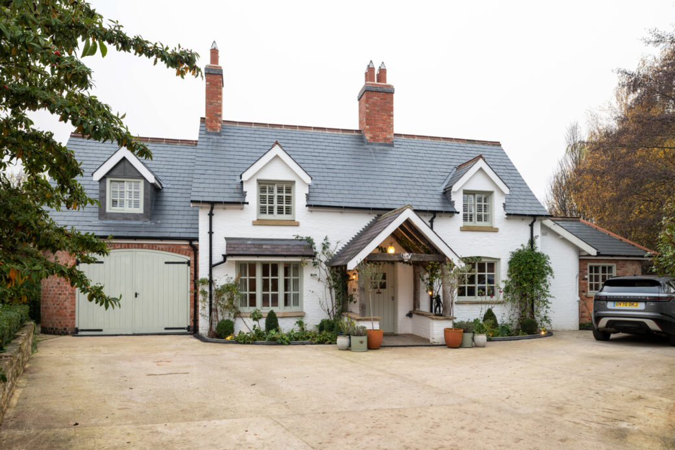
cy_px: 225
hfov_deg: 73.8
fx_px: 450
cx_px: 338
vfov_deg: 53.1
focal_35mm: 24
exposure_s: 1/20
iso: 200
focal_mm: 24
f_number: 8
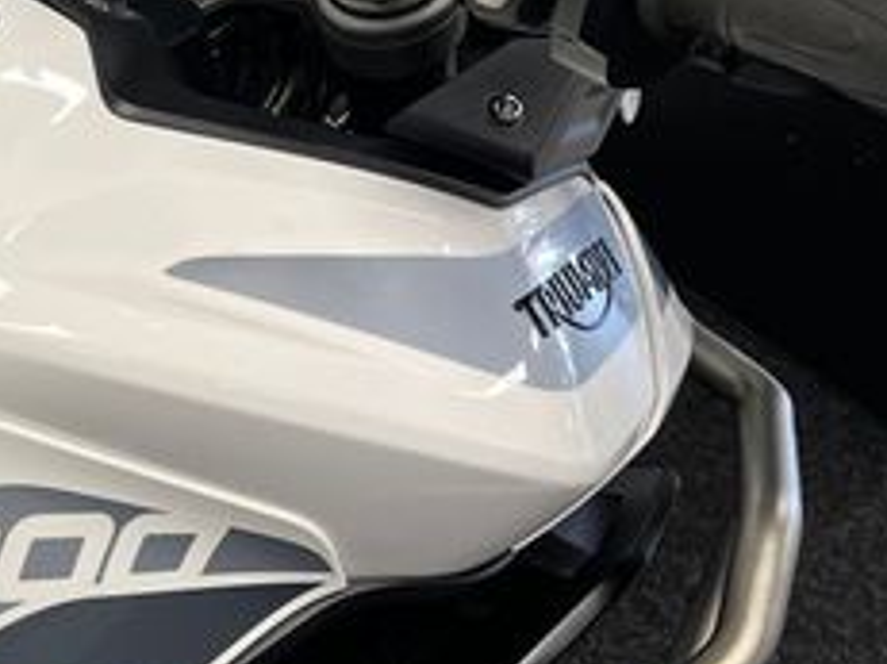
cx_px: -257
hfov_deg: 23.9
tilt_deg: -39.6
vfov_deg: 20.4
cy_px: 415
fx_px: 1844
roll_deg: +0.2
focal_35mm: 72
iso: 80
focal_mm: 5.1
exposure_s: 1/100
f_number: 1.6
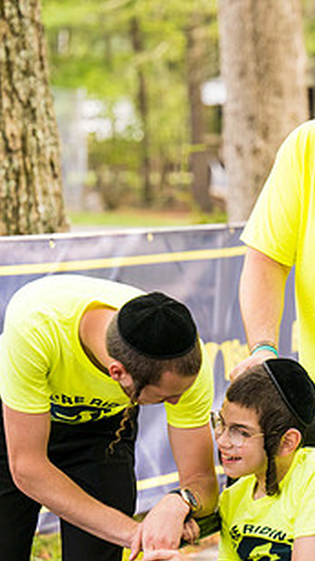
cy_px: 309
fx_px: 2319
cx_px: 280
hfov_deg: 7.7
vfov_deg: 13.8
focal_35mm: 156
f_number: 2.8
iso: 450
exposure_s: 1/800
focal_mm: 79
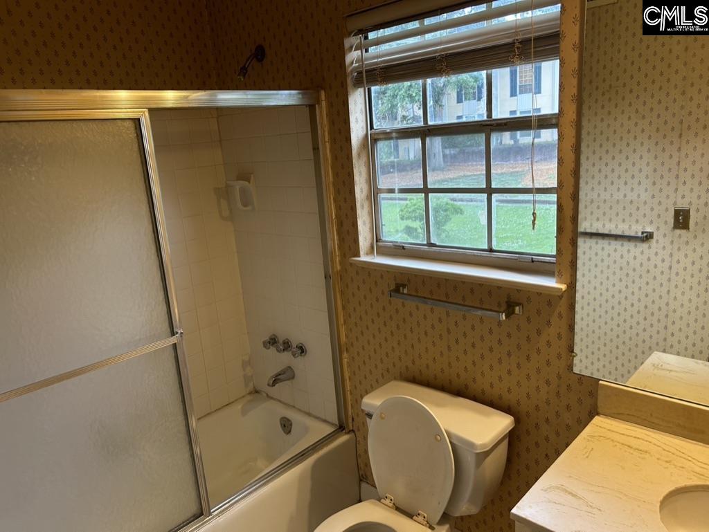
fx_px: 533
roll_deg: +5.2
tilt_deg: -13.9
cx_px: 354
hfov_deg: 67.3
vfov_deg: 53.1
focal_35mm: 26
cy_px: 266
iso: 80
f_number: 1.5
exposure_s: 1/60
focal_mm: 5.7
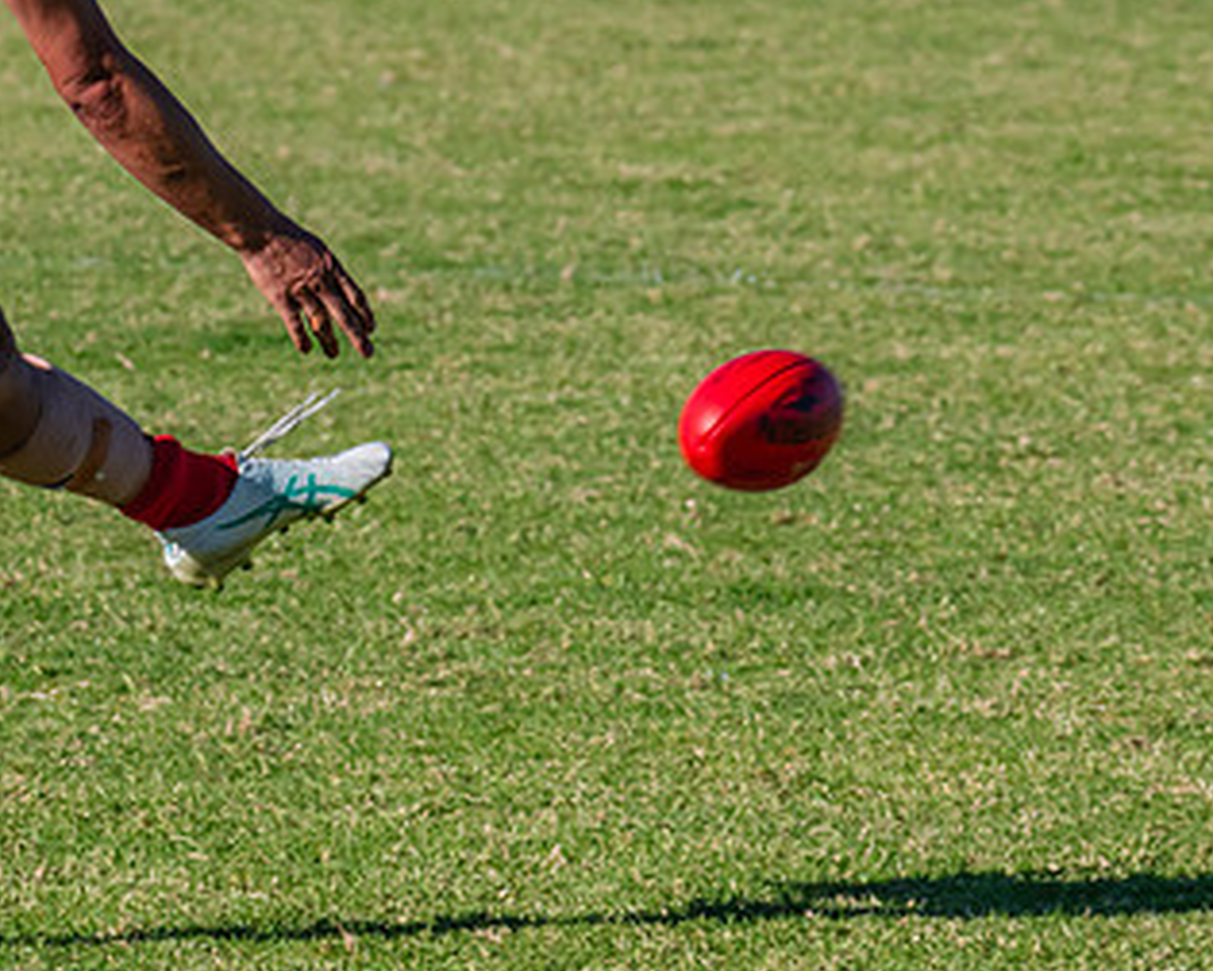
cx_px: 267
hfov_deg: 3.6
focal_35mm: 538
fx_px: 19314
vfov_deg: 2.9
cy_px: 140
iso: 800
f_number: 10
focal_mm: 240
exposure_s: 1/1600
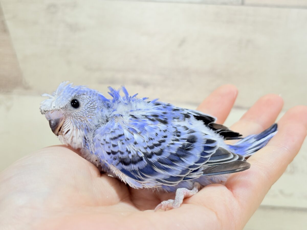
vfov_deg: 28.0
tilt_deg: -3.6
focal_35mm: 52
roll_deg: -3.3
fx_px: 461
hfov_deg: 36.8
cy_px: 115
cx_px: 154
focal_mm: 5.96
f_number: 1.6
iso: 64
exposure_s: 1/50
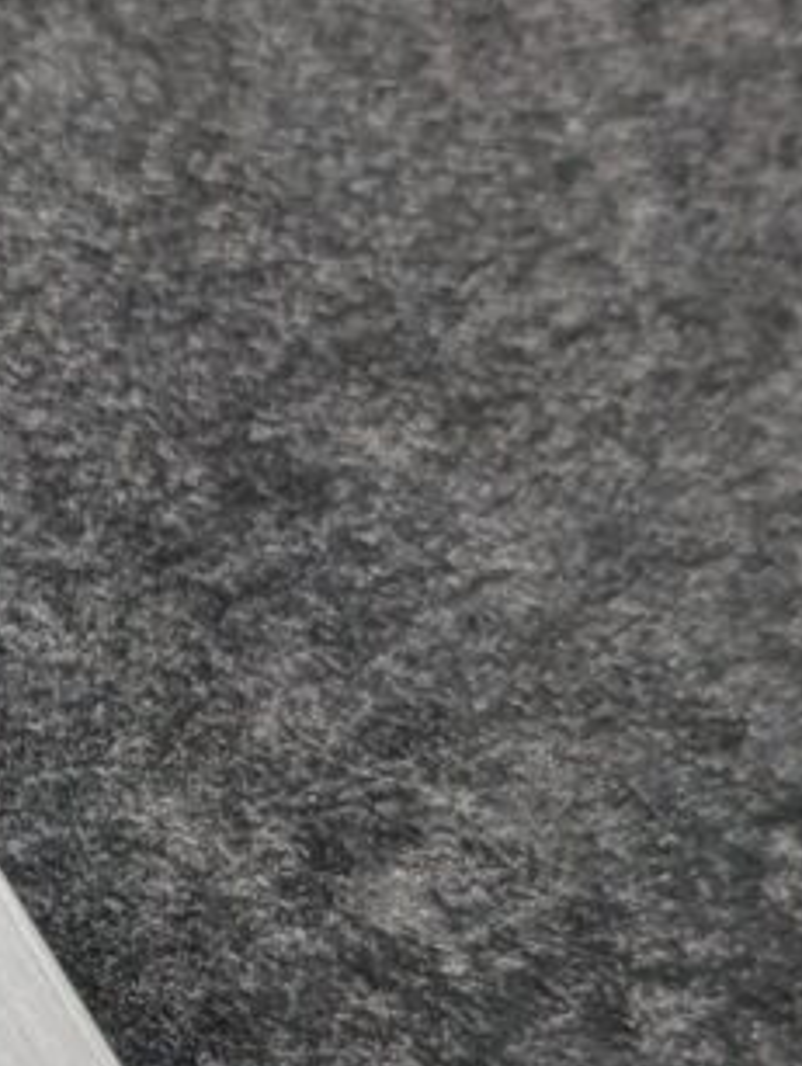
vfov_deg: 14.3
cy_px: 807
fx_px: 4223
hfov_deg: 10.0
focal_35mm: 137
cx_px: -868
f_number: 1.68
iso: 139
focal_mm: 6.9
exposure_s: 1/75.4
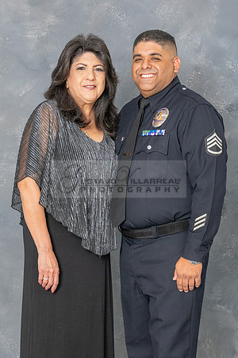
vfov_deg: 23.3
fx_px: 867
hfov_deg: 15.6
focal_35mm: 87
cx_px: 111
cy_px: 161
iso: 200
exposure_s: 1/200
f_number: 5.6
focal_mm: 53
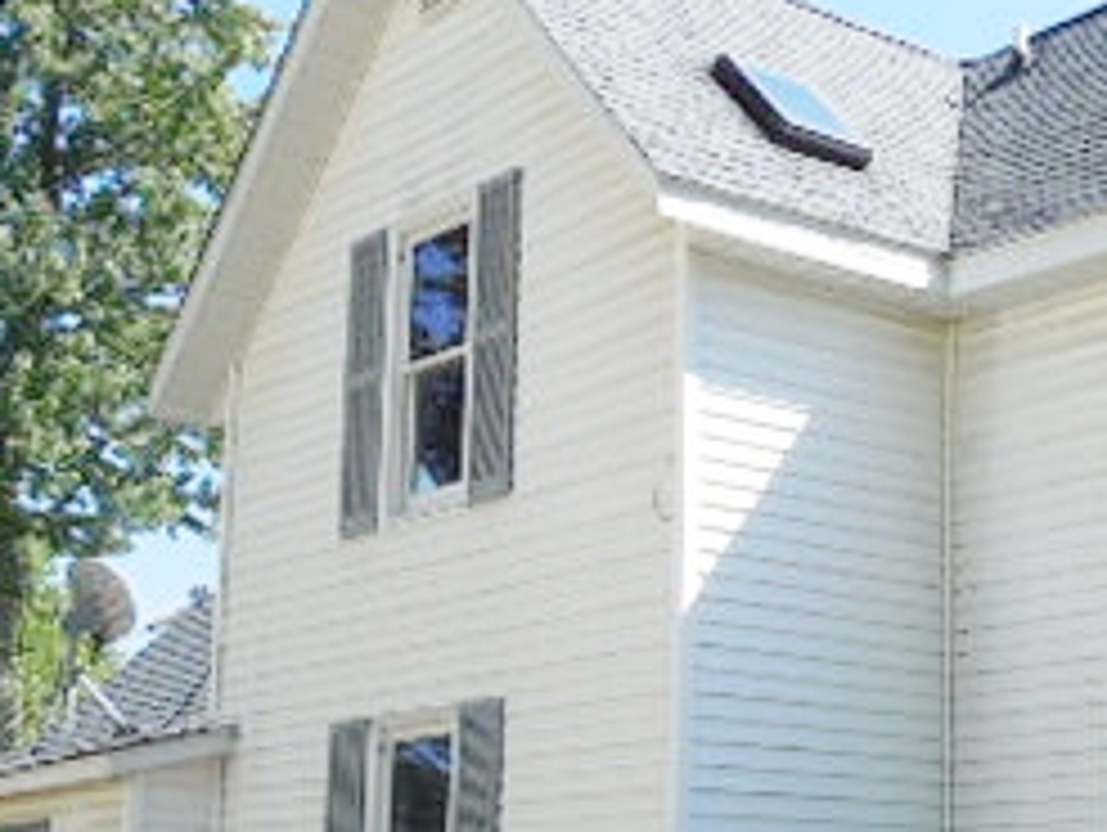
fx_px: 2081
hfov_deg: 28.9
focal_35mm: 65
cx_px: 940
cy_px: 553
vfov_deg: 22.5
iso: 125
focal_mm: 4.5
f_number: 3.3
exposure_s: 1/800
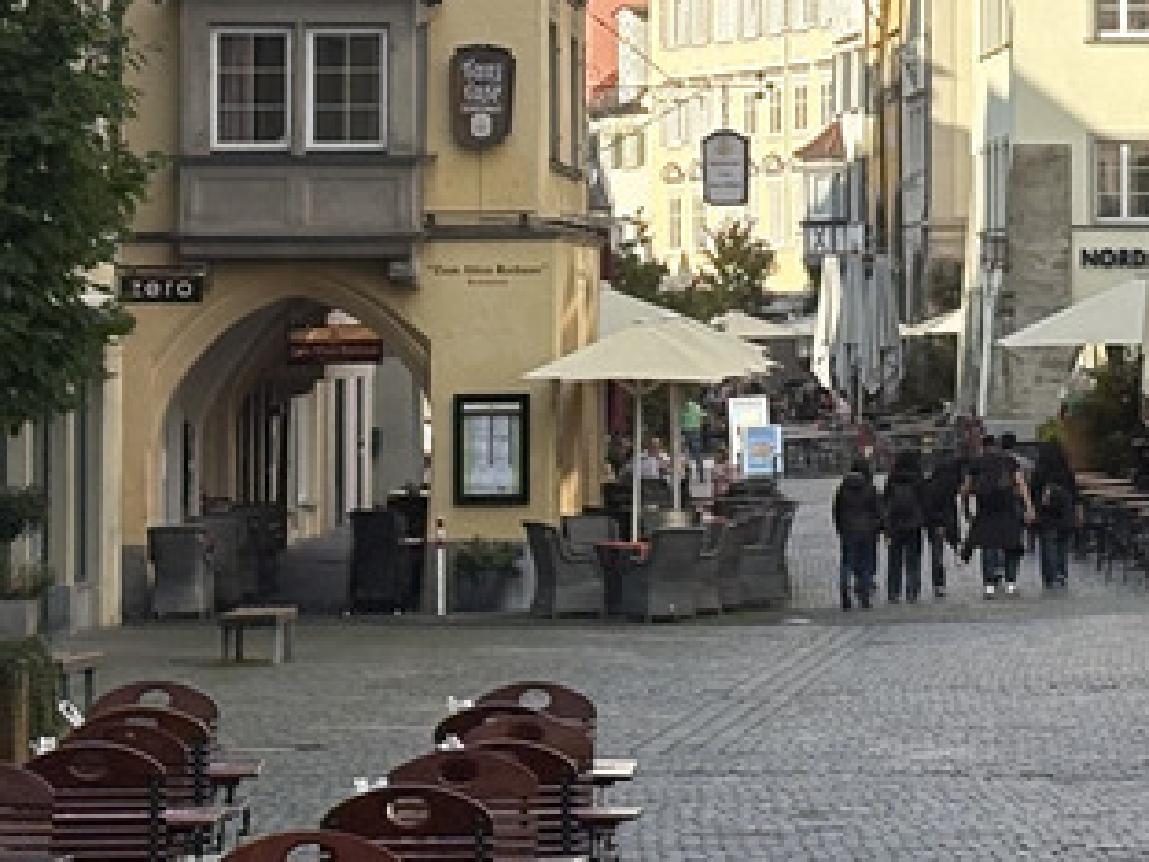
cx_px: 1318
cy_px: -7
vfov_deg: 7.4
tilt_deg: +3.7
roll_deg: +0.5
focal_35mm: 200
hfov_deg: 9.8
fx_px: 6639
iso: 32
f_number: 1.6
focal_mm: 5.96
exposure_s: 1/2747
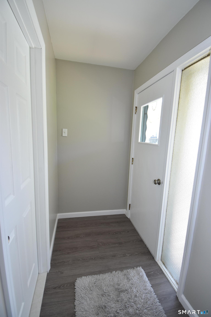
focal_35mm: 15
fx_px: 132
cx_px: 106
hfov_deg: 77.3
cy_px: 158
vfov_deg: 100.4
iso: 400
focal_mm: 10
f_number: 4.5
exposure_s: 1/60
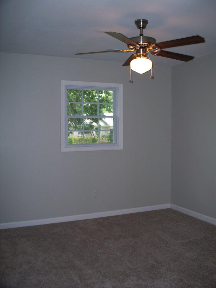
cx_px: 108
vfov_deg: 51.4
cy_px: 144
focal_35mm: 36
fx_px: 300
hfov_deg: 39.7
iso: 64
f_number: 2.8
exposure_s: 1/60
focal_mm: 7.54
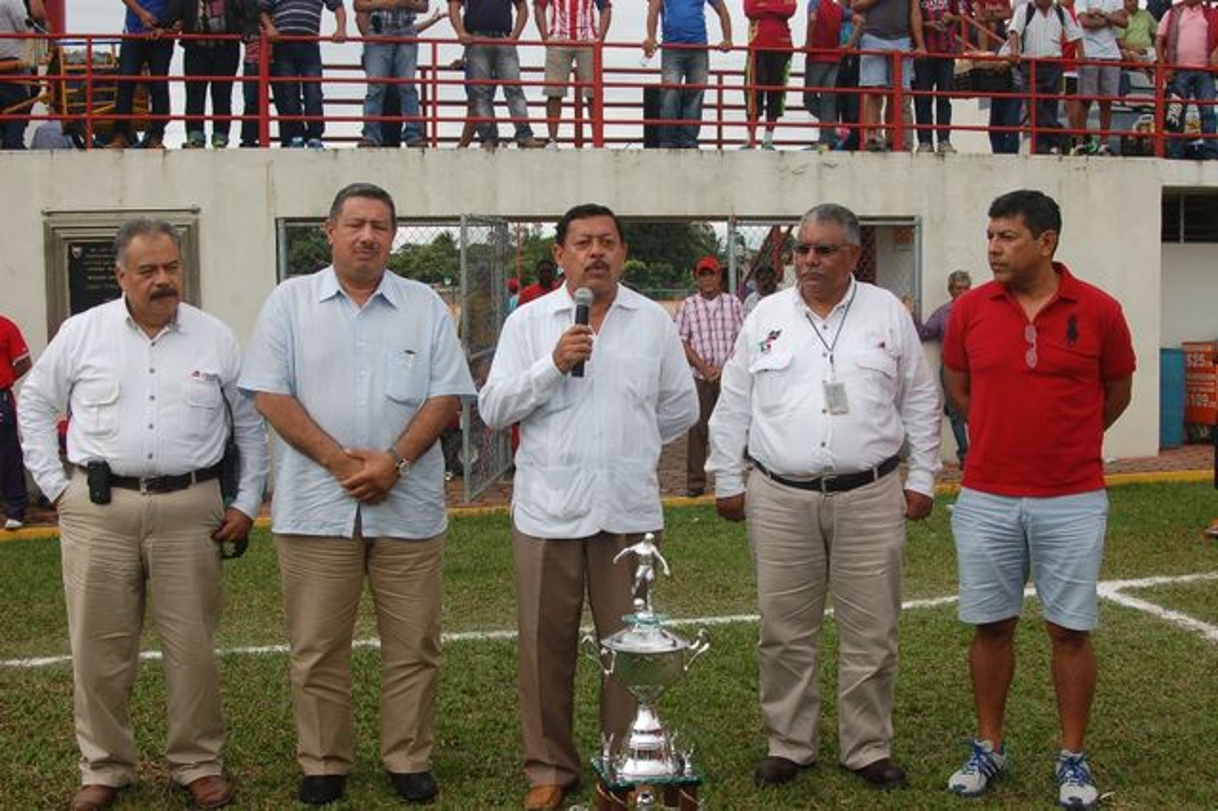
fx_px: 1420
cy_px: 406
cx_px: 609
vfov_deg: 31.9
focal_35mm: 42
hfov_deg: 46.4
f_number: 8
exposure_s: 1/250
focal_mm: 28
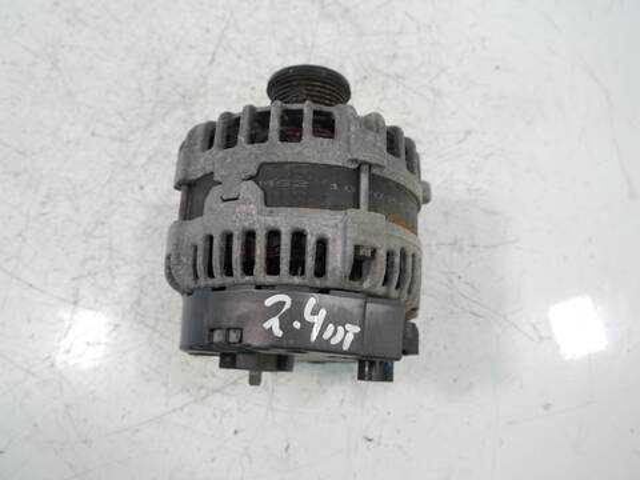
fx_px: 518
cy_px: 240
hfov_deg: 63.4
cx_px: 320
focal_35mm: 28
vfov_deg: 49.7
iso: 500
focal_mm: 14
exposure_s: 1/60
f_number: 3.5
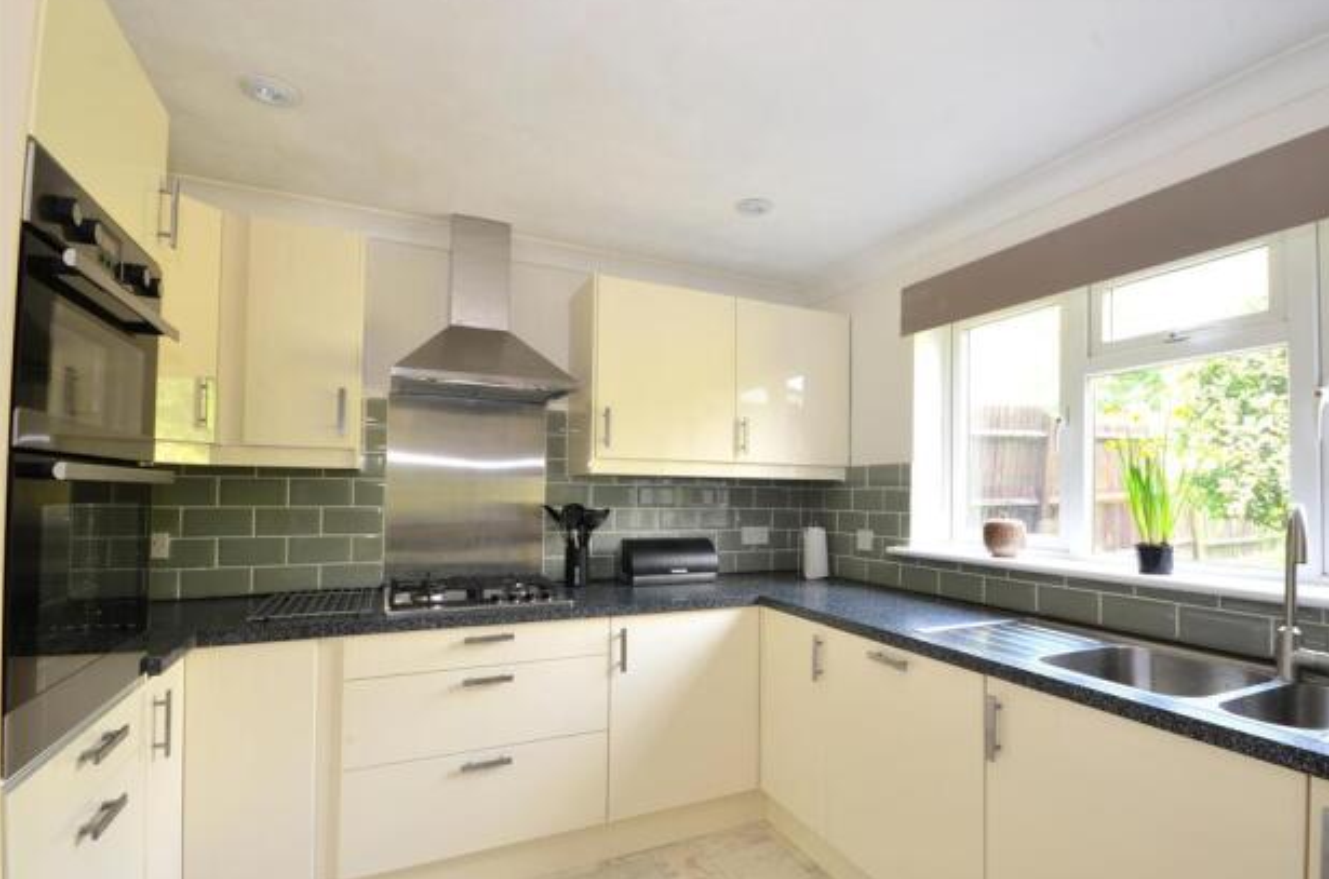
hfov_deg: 96.7
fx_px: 589
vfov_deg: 73.4
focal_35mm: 16
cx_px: 707
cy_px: 454
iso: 200
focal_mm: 10
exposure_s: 1/2
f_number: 11
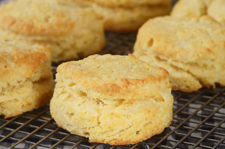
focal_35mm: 158
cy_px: 74
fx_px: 982
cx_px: 112
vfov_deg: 8.7
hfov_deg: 13.1
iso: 100
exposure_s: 1/100
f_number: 8
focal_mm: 105
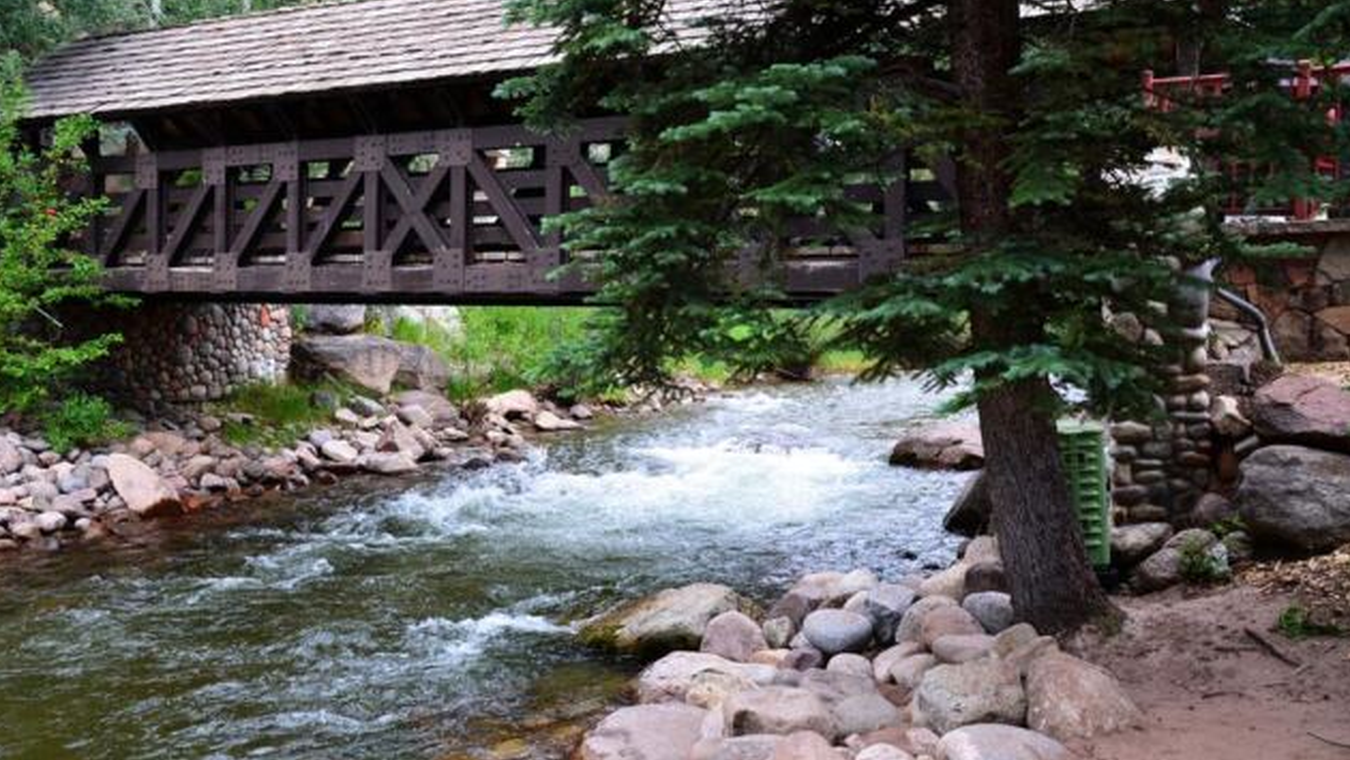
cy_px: 359
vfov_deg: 33.8
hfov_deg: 56.6
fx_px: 1253
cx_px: 673
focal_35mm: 35
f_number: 10
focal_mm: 22
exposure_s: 1/60
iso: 320
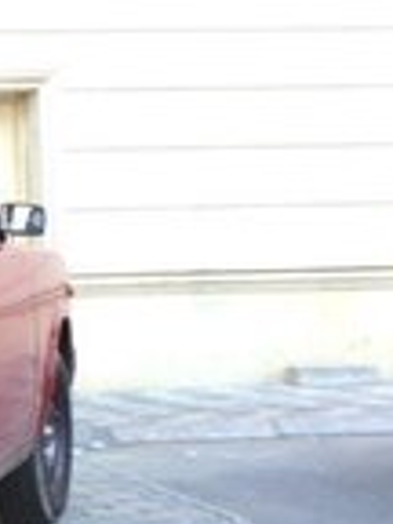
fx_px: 1514
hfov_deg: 14.0
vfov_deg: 19.5
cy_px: 116
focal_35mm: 100
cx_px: -175
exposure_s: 1/33
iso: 32
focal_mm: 4.15
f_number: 2.2
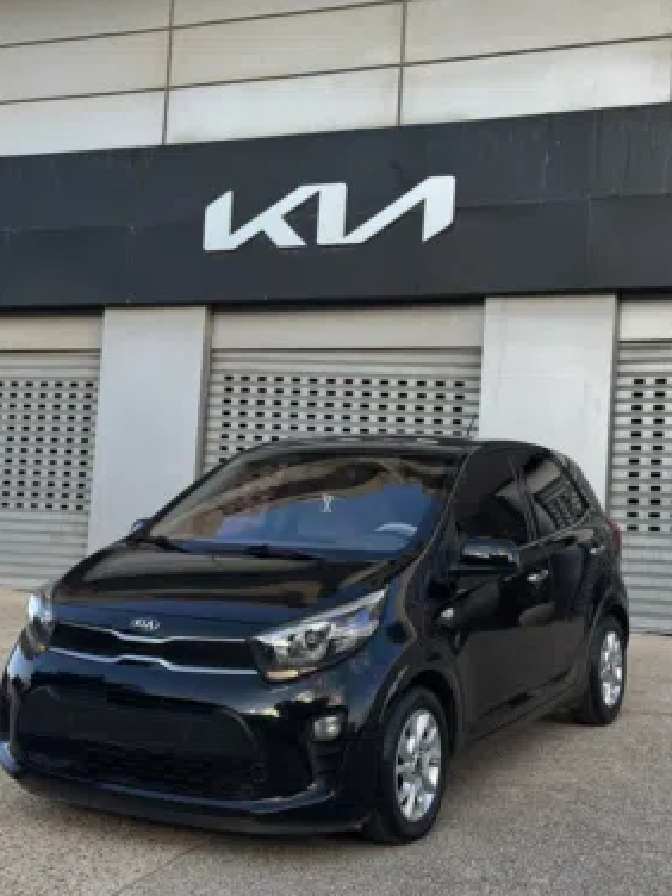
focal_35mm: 51
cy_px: 474
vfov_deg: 37.5
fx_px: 1320
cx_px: 322
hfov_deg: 28.6
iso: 80
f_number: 1.78
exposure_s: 1/1667
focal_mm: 6.86
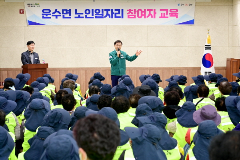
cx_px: 120
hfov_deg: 28.8
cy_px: 80
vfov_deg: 19.5
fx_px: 467
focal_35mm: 70
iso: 3200
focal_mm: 70
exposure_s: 1/160
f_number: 5.6
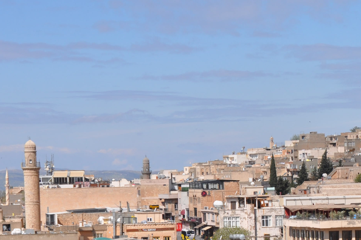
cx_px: 374
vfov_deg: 9.0
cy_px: 205
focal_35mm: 152
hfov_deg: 13.3
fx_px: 1522
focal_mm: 44
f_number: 11
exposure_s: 1/500
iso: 200
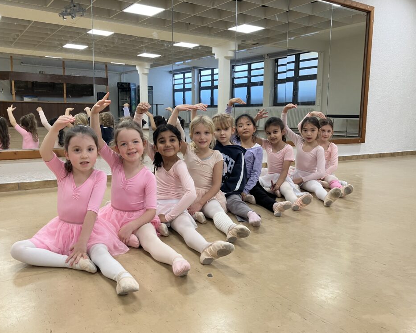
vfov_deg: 48.5
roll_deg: -0.6
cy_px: 168
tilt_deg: -6.7
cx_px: 203
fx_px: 369
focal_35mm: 30
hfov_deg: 58.8
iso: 64
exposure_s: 1/50
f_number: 1.8
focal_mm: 3.99
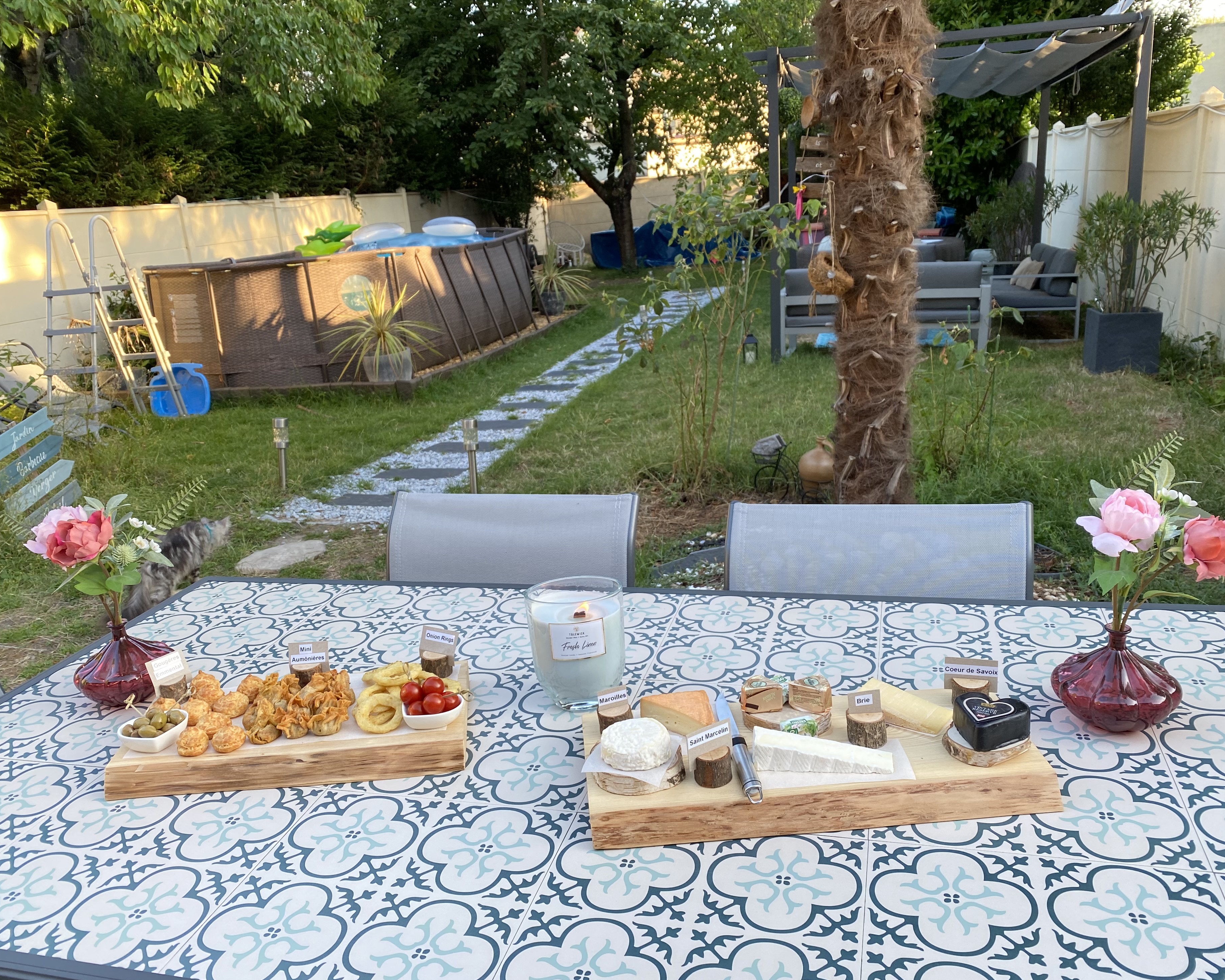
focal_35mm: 28
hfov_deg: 62.2
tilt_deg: -15.6
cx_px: 614
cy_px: 491
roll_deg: +5.4
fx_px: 1015
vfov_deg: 51.5
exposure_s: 1/121
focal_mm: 4.25
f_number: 1.8
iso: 40
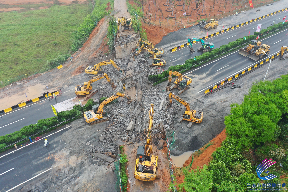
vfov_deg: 46.4
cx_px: 144
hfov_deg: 65.5
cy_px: 96
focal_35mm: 28
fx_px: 224
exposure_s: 1/30
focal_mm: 10.26
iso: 100
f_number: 3.2
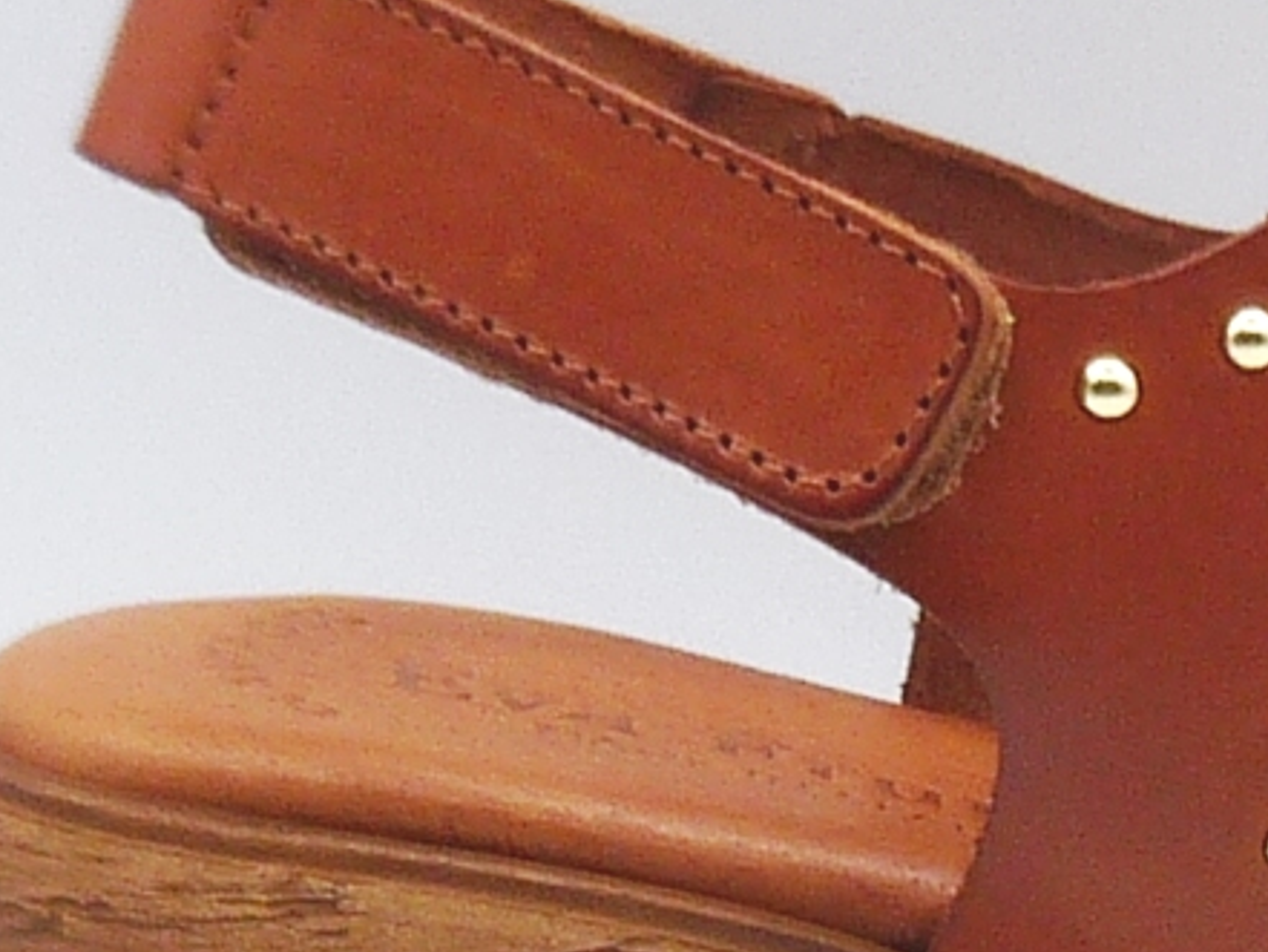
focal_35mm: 225
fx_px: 8244
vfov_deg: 6.6
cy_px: 1015
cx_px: 1392
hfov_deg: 8.7
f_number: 4
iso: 100
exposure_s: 1/250
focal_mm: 6.2
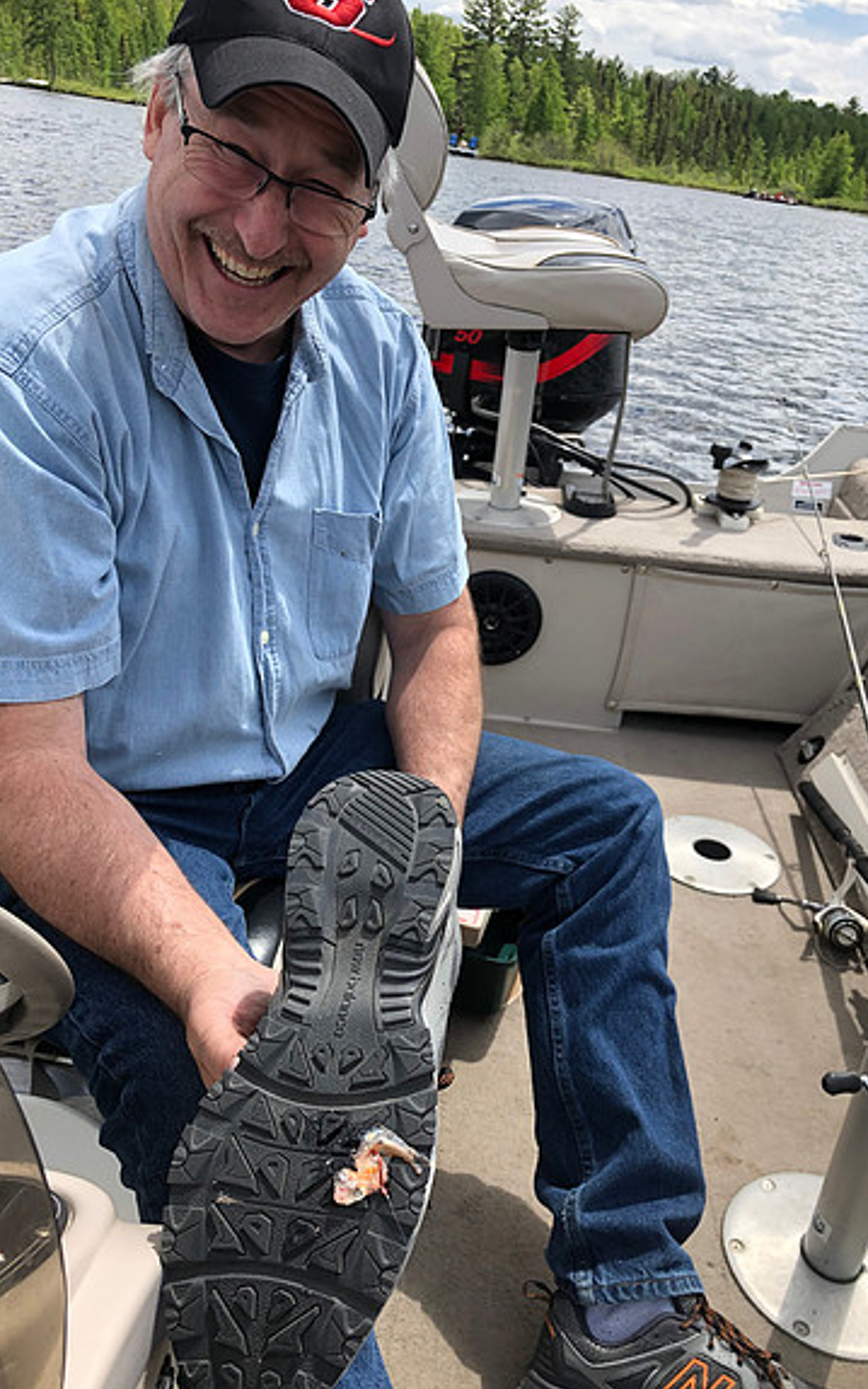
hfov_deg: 41.8
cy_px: 697
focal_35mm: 30
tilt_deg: -23.6
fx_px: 1135
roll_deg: -9.9
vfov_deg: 62.9
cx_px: 449
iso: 20
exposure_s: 1/960
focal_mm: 3.99
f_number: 1.8
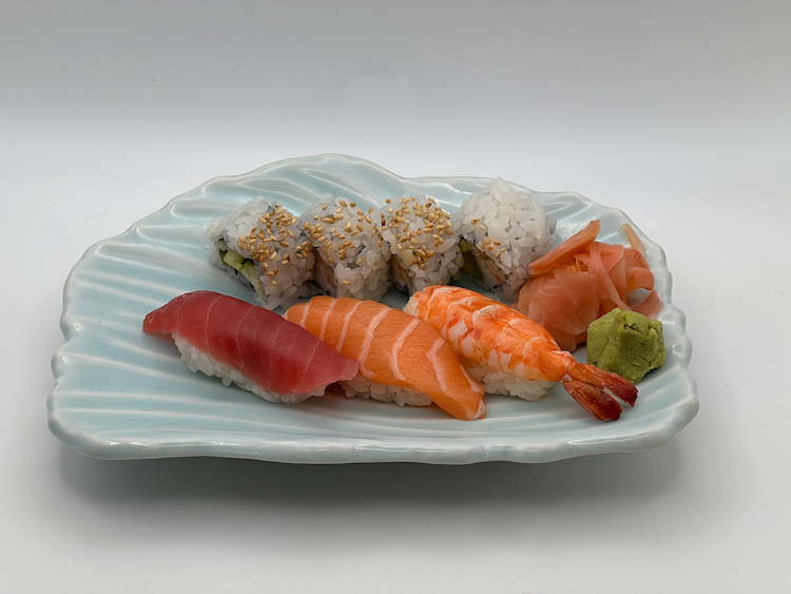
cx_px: 396
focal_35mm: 77
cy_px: 297
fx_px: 1760
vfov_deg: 19.1
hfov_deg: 25.3
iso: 32
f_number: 2.8
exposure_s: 1/99
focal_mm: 9
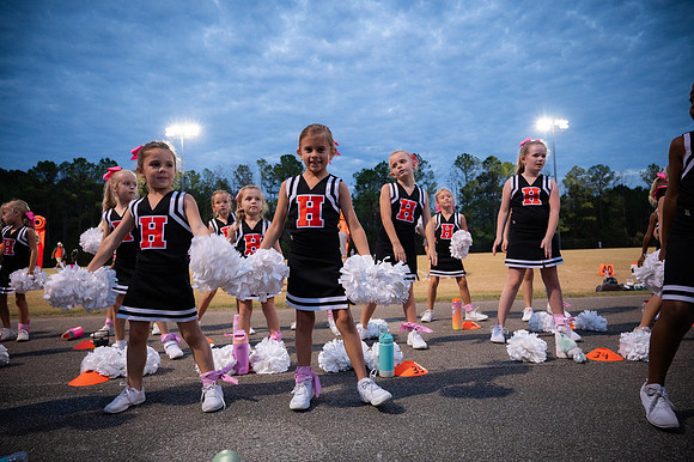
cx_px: 347
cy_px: 231
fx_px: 462
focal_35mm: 24
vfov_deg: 53.1
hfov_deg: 73.8
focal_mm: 24
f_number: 4
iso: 3200
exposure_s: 1/400
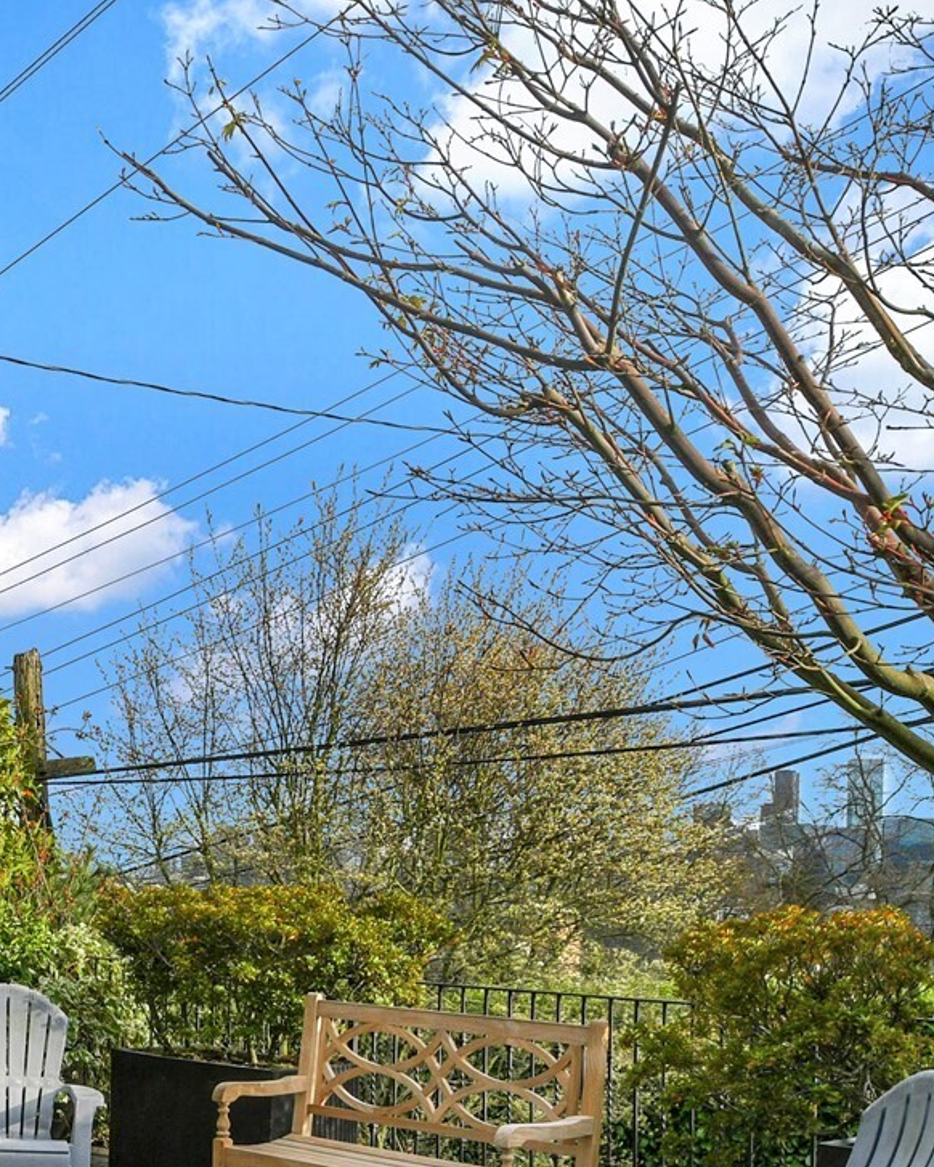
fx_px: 1589
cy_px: 840
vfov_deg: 39.5
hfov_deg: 28.0
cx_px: -227
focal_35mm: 46
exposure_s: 1/250
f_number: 8
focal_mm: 14
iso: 400
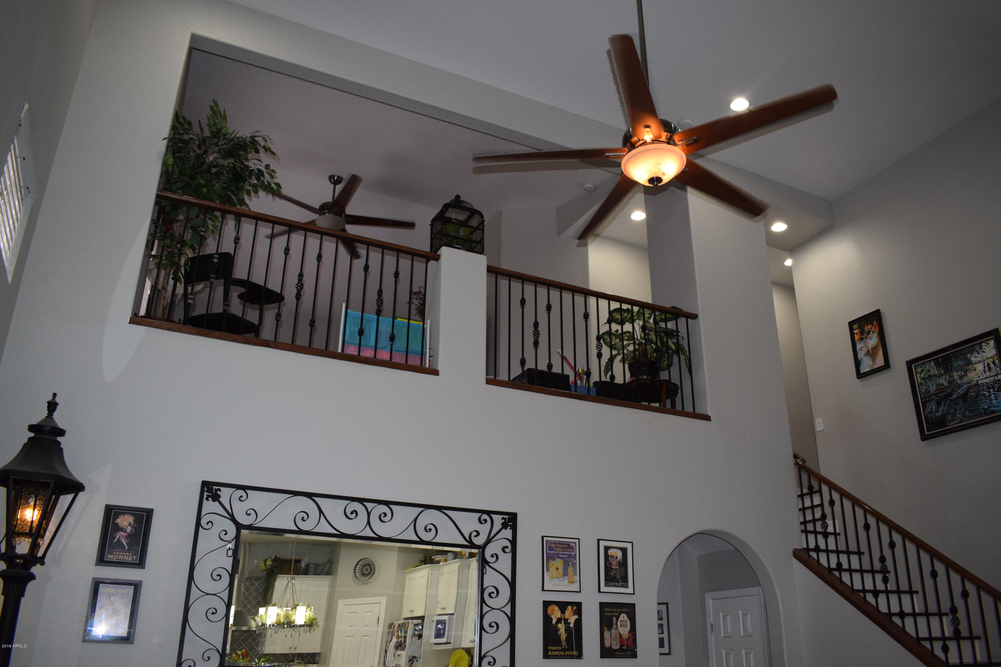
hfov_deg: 67.4
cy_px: 334
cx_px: 500
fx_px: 751
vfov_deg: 47.9
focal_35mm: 27
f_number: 4.5
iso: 800
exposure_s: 1/80
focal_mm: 18
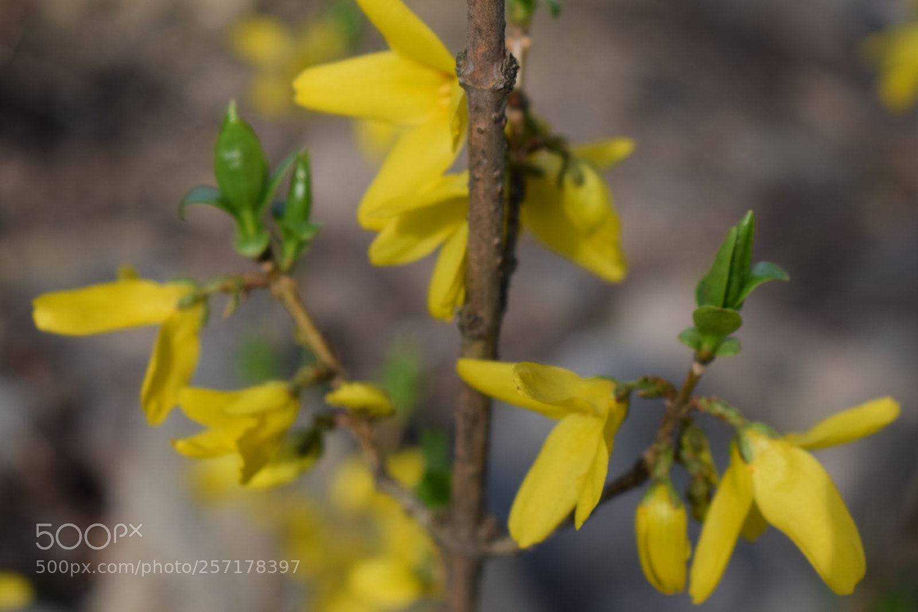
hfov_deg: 24.6
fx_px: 2104
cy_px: 306
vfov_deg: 16.6
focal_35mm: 82
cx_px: 459
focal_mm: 55
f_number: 5.6
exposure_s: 1/1000
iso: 450
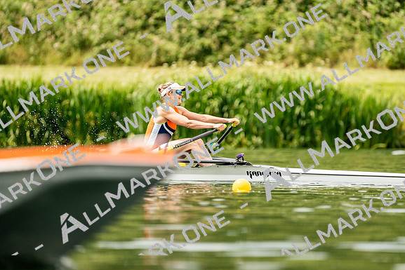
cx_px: 203
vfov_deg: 2.3
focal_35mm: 603
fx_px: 6785
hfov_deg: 3.4
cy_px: 135
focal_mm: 600
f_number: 6.3
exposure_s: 1/2000
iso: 500
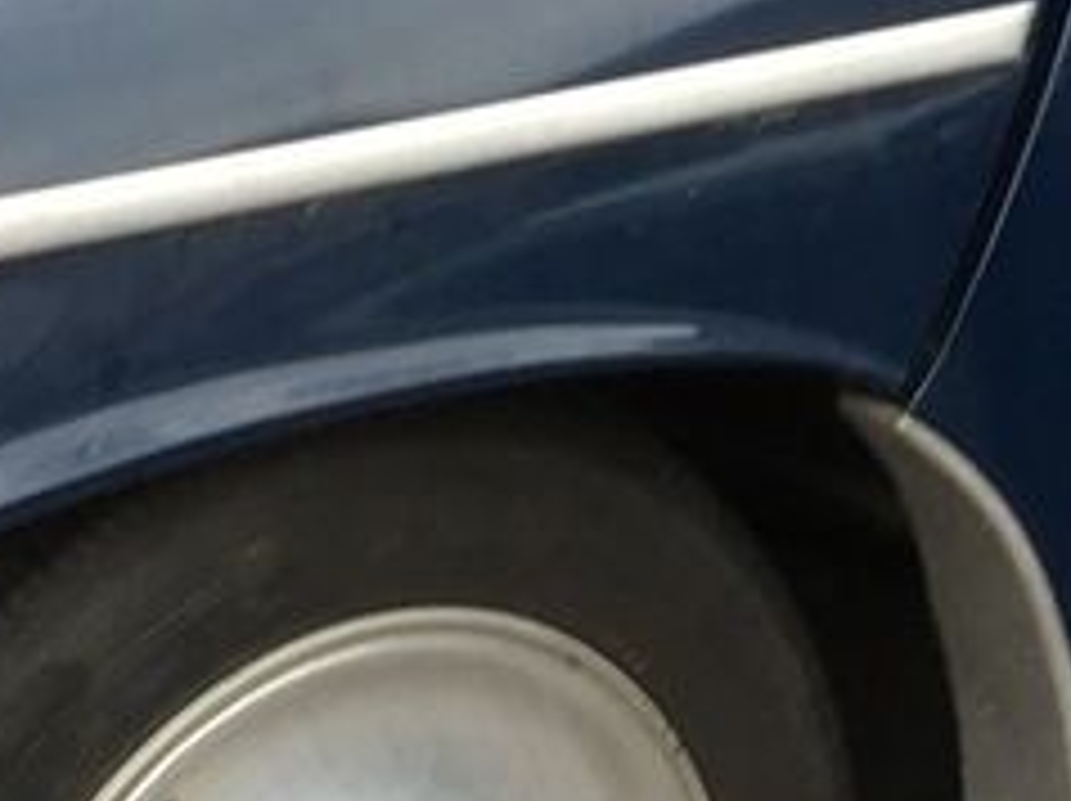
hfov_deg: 10.1
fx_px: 6027
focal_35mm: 195
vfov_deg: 7.6
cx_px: 1012
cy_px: 99
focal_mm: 4.15
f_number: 2.2
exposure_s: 1/100
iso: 32
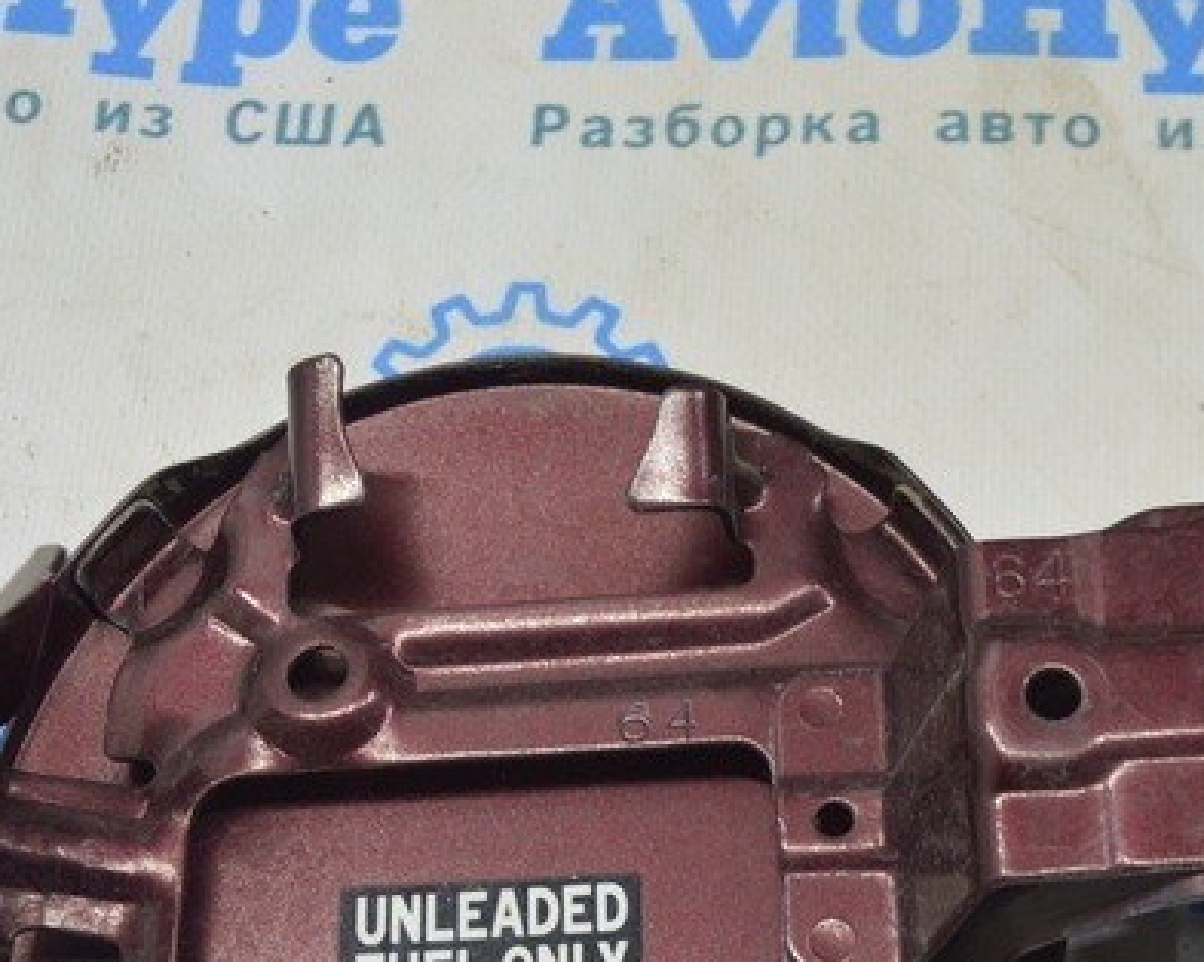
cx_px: 607
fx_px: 2351
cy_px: 801
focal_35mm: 66
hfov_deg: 28.7
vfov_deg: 22.7
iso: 400
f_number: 3.5
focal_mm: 18
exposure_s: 1/40
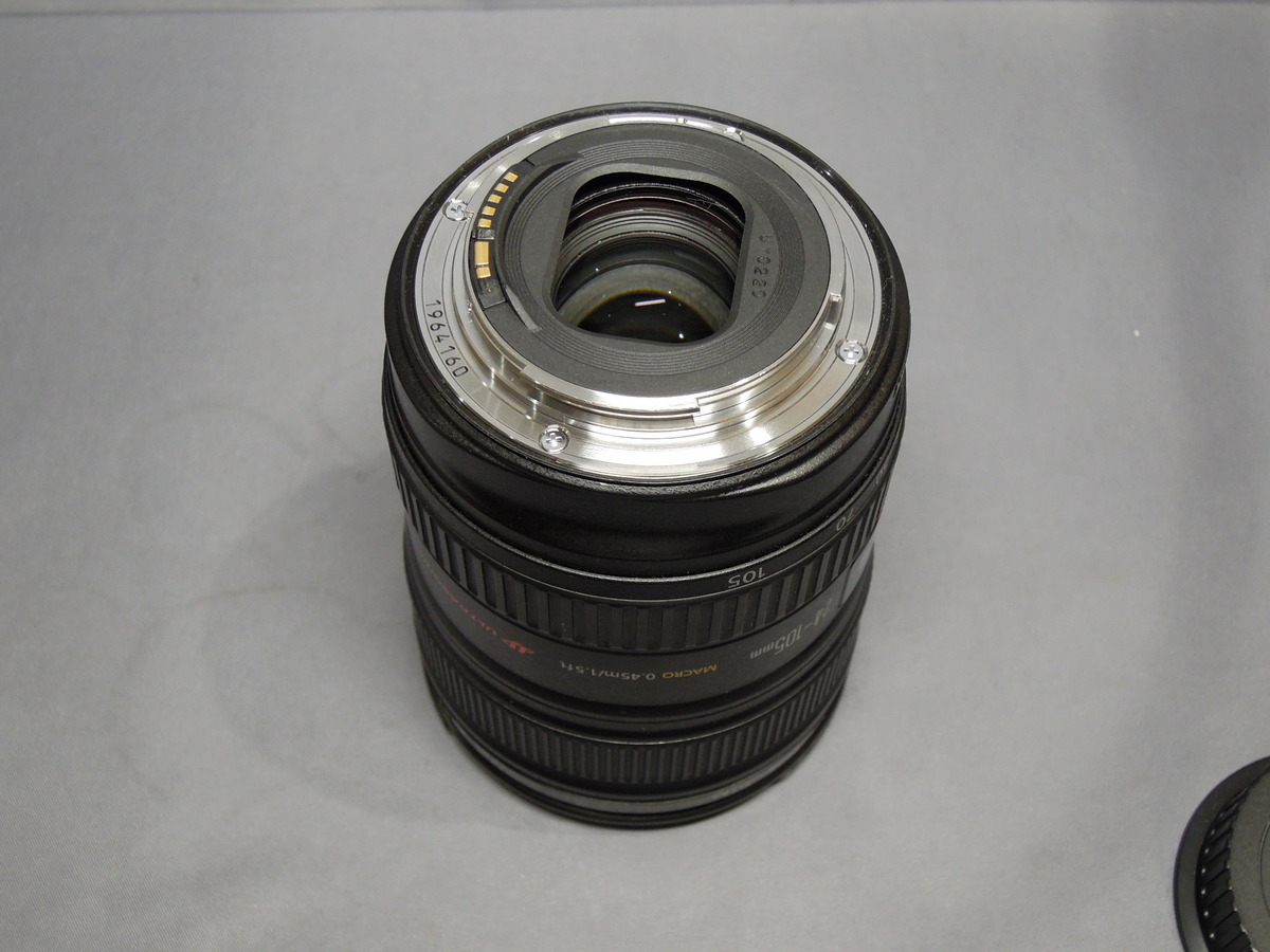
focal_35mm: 45
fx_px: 1651
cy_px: 476
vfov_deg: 32.2
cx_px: 635
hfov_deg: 42.1
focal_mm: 8.1
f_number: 3.1
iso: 280
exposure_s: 1/50
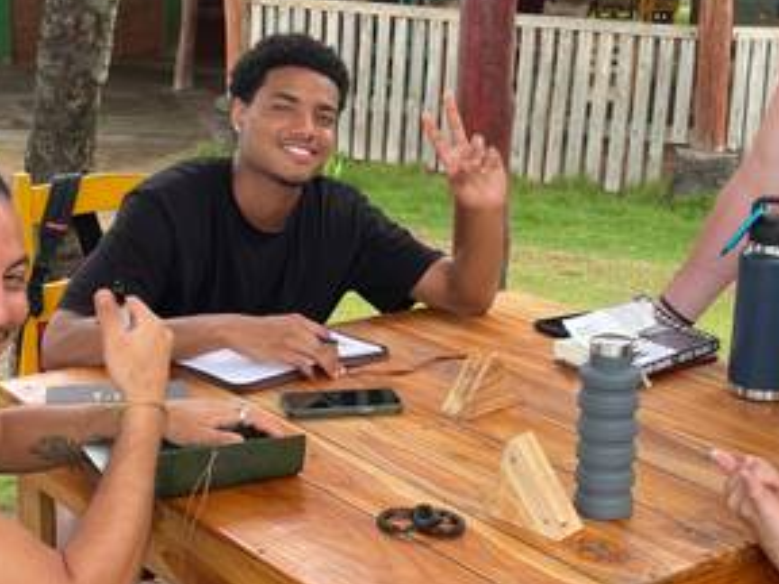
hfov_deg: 29.8
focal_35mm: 65
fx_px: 1463
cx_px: 392
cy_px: 341
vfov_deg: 22.6
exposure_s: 1/248
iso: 32
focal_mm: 4.2
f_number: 1.6
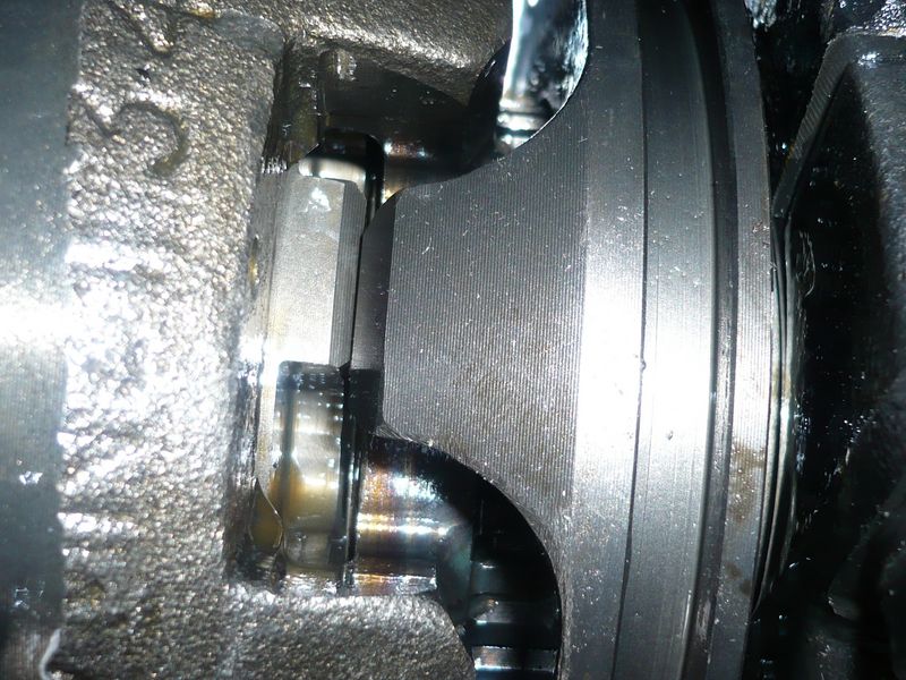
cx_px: 453
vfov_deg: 29.7
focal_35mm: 49
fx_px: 1282
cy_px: 340
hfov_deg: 38.9
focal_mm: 6
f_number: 2.9
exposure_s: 1/30
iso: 100
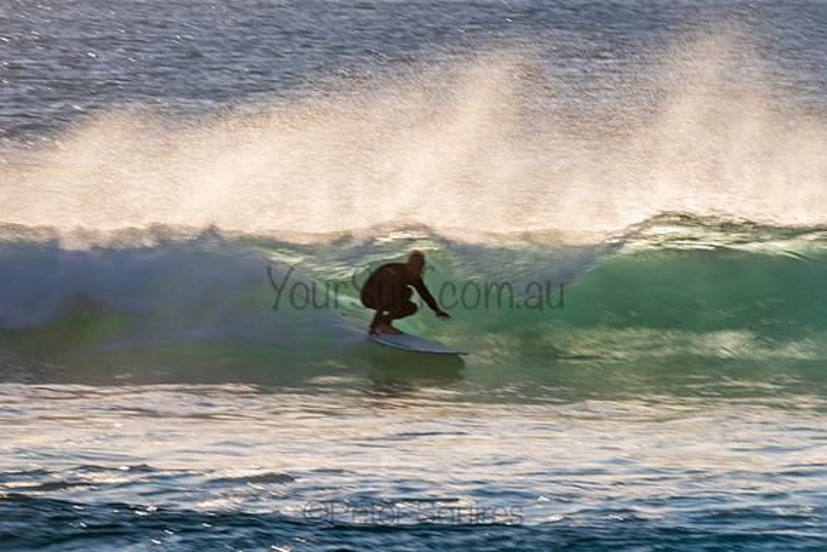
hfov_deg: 3.9
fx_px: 12233
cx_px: 424
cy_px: 269
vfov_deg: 2.6
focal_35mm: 532
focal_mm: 500
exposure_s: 1/60
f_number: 29
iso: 64
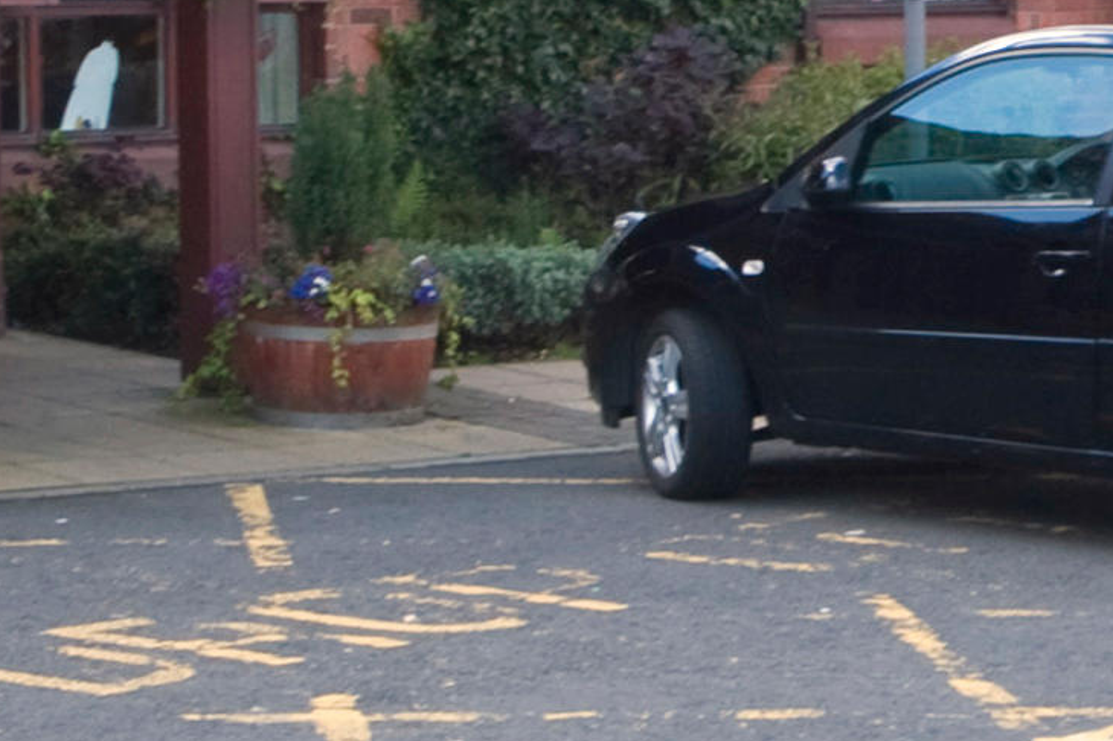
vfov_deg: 7.8
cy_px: -177
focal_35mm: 173
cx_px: 1372
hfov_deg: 11.6
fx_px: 5346
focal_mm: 28
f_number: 11
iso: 200
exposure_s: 1/30
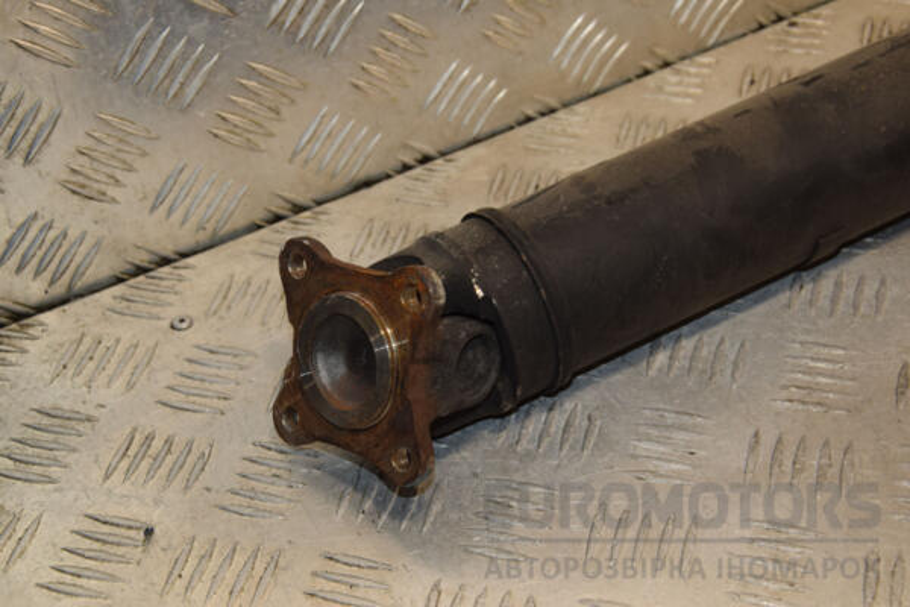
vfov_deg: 20.2
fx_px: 1706
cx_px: 455
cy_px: 304
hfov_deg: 29.9
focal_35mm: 68
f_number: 6.3
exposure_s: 1/200
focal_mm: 45
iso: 800
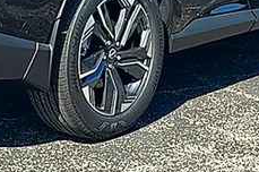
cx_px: 74
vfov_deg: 11.0
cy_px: -62
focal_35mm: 121
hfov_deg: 16.9
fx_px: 869
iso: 80
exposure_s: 1/2309
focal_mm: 6.86
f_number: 1.78
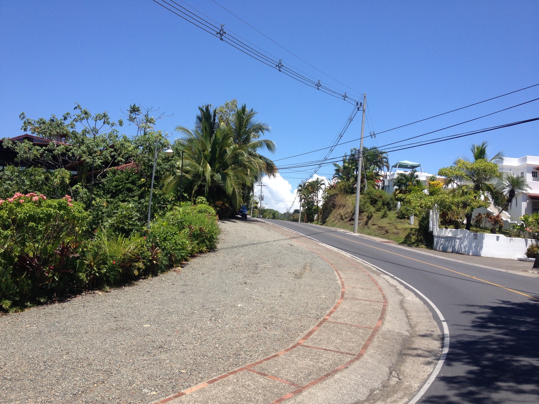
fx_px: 545
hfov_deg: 52.6
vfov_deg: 40.7
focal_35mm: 35
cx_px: 270
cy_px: 202
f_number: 2.4
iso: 50
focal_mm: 4.28
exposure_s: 1/1453
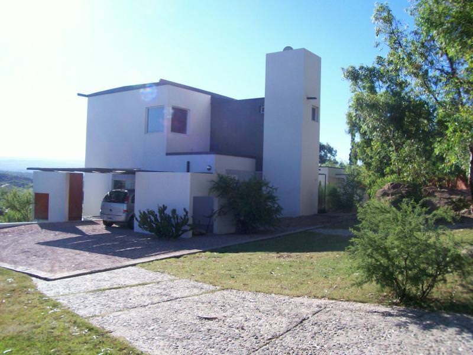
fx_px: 465
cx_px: 236
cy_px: 178
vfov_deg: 41.8
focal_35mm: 34
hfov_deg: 54.0
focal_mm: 5.6
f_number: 5.1
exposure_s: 1/282
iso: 80
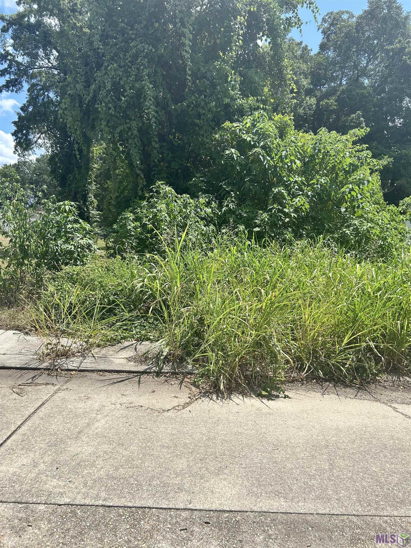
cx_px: 206
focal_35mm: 26
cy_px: 274
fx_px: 412
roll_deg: -1.7
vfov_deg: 67.3
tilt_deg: -5.4
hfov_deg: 53.1
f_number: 1.5
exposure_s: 1/4630
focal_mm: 5.7
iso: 50
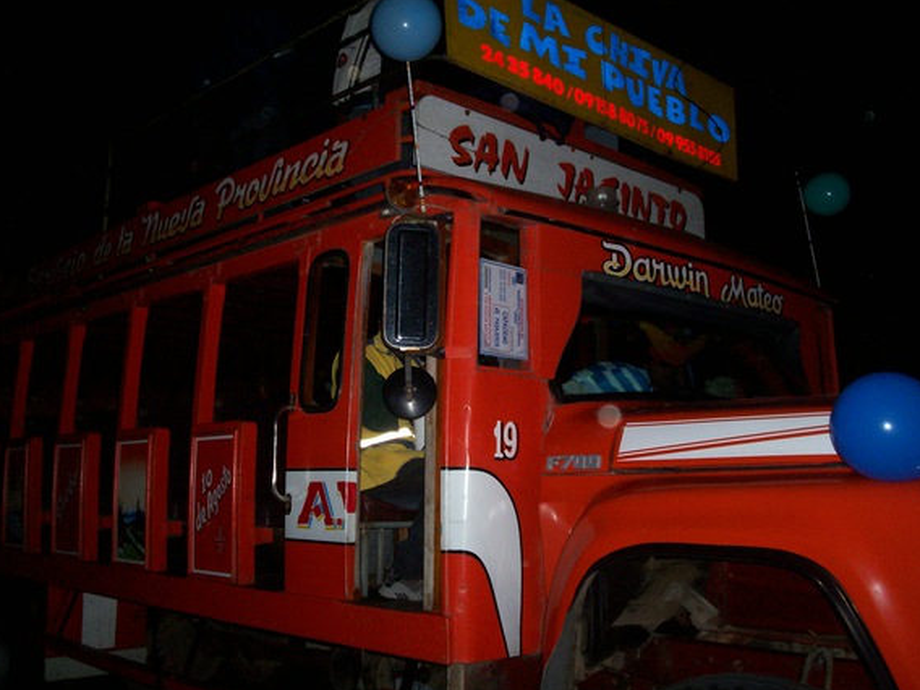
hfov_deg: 49.0
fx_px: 1010
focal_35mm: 38
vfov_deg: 37.7
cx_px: 439
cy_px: 348
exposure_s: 1/64
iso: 140
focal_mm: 5.9
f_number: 4.5
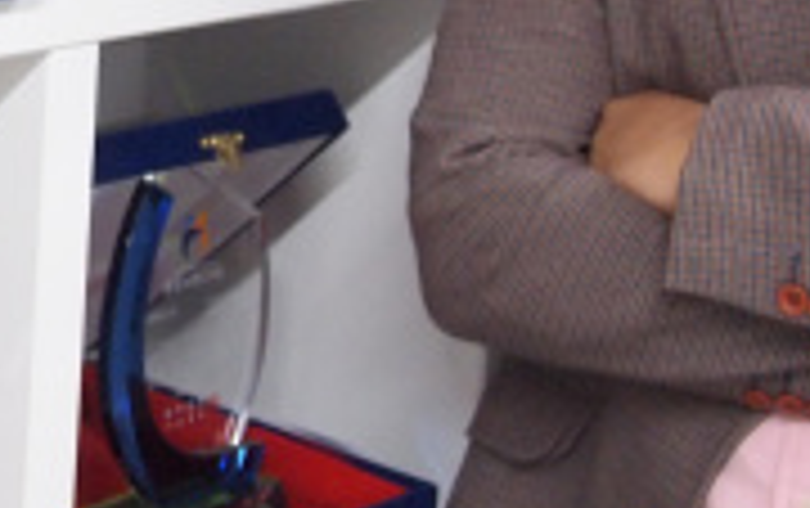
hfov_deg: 15.5
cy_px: -169
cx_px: -148
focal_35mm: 130
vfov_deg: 9.9
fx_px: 2873
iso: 1250
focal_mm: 17
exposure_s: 1/60
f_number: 3.7
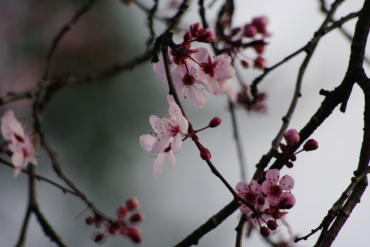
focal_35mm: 450
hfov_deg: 4.6
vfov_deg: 3.1
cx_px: 185
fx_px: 4625
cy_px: 124
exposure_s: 1/200
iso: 400
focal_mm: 300
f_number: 7.1
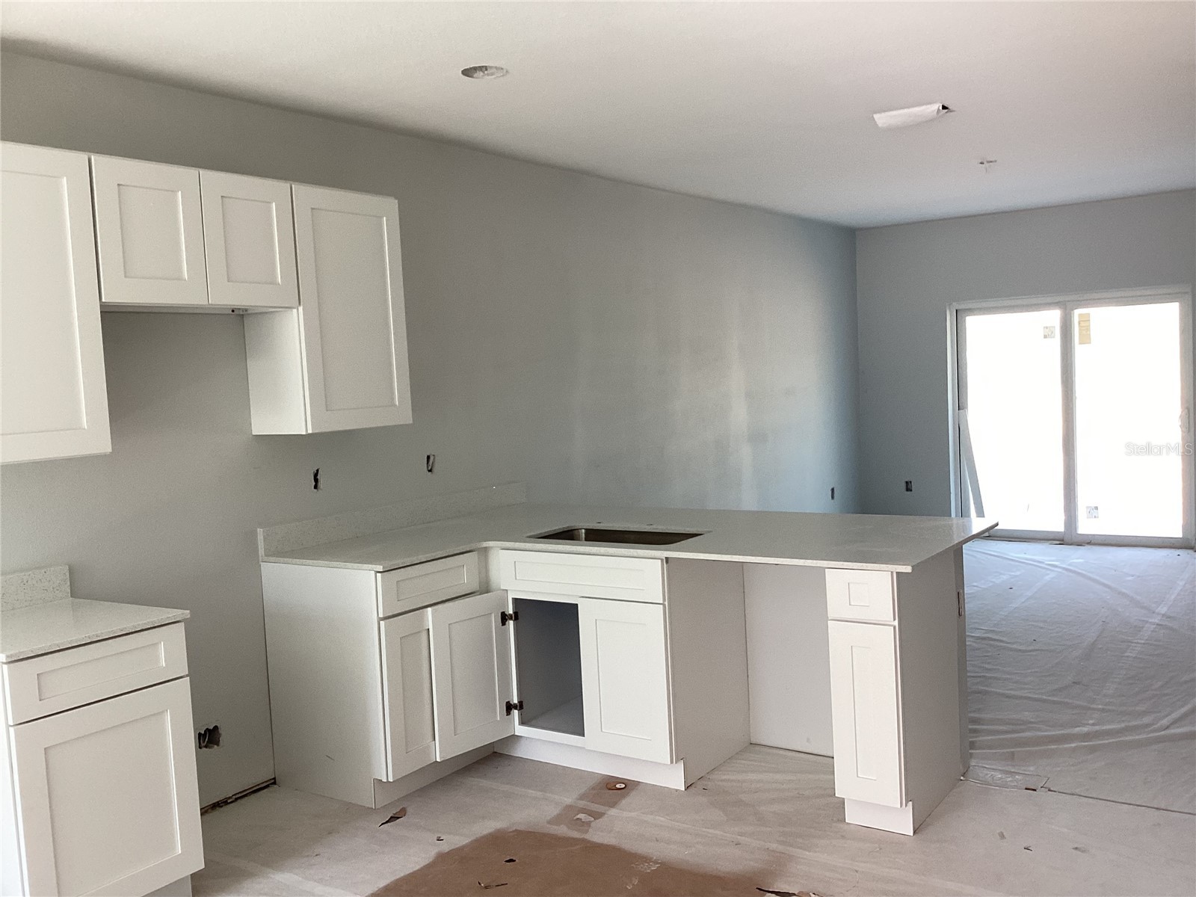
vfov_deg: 45.4
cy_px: 448
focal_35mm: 31
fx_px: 1071
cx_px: 598
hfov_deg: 58.4
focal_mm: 3.3
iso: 64
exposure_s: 1/60
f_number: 2.4
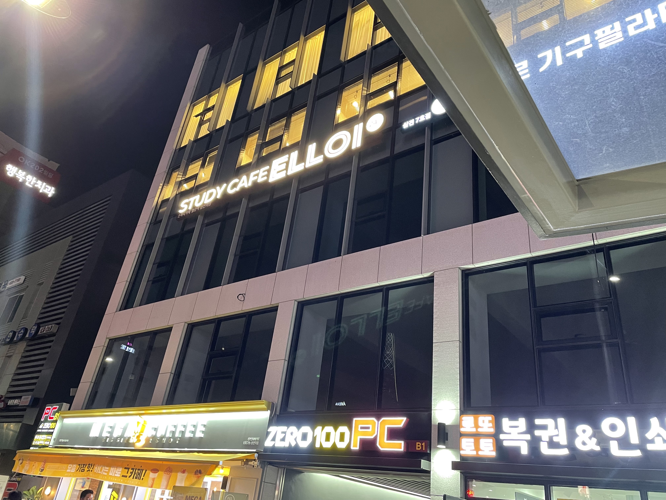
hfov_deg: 67.3
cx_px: 333
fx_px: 500
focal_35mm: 26
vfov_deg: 53.1
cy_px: 250
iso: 400
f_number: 1.6
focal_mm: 4.2
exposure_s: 1/40
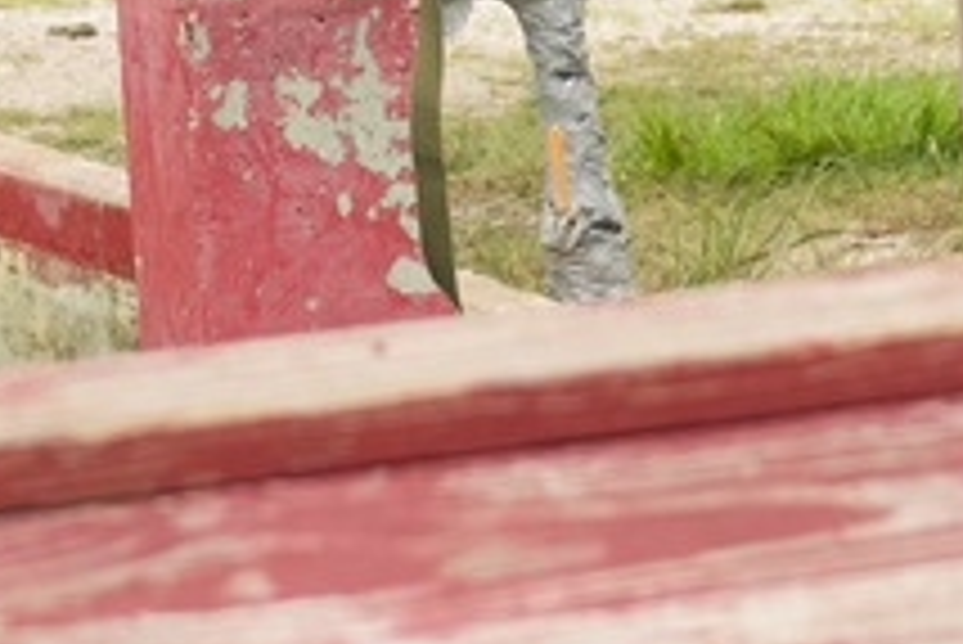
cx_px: 328
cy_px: -781
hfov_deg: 6.2
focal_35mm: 334
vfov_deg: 4.1
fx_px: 8940
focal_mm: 70
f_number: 4
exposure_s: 1/1600
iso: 800
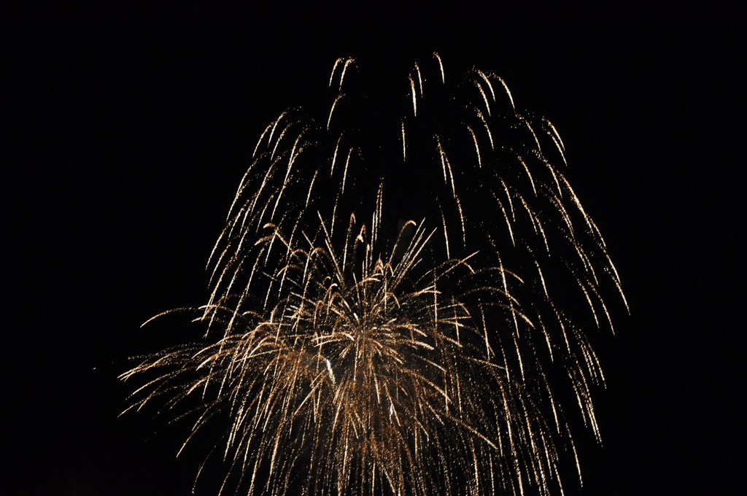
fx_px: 1554
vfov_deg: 18.1
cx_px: 374
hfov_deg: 27.0
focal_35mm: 75
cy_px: 248
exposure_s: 1/30
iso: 1250
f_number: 5
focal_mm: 50
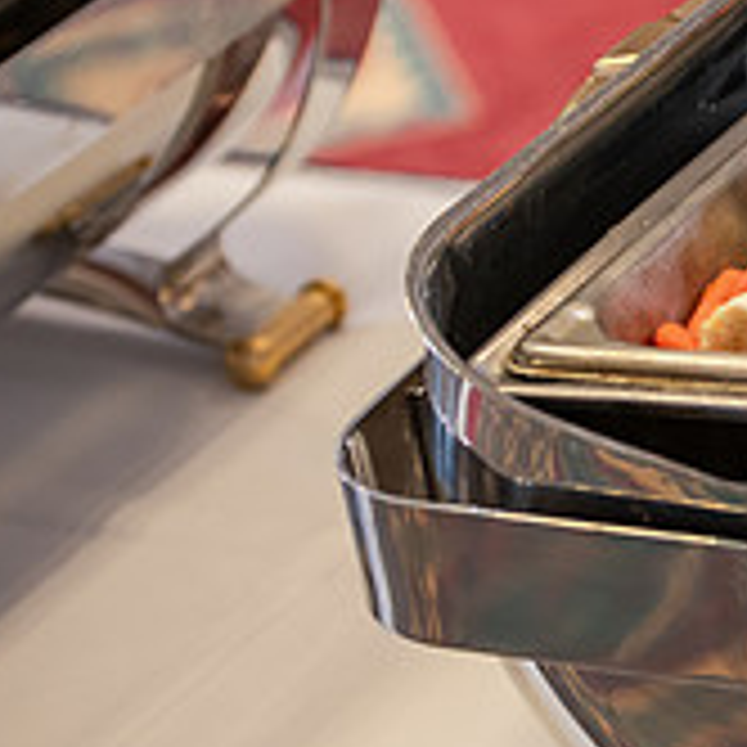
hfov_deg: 7.4
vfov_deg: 7.5
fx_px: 5664
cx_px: 1242
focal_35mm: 232
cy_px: 353
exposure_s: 1/160
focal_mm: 78
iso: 800
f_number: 3.5
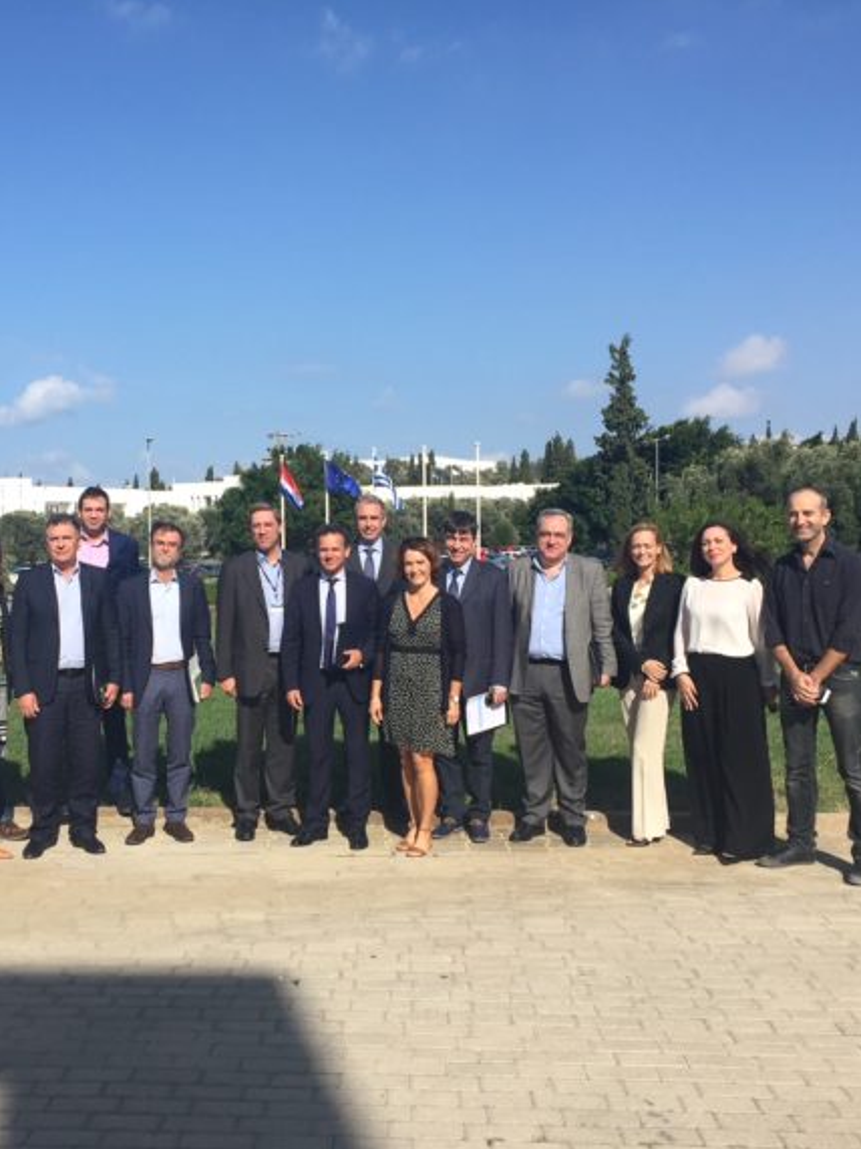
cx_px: 288
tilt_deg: -2.2
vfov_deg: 47.9
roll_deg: -1.0
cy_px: 573
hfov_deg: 36.4
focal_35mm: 39
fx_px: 1294
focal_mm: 4.15
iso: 32
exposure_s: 1/2326
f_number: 2.2
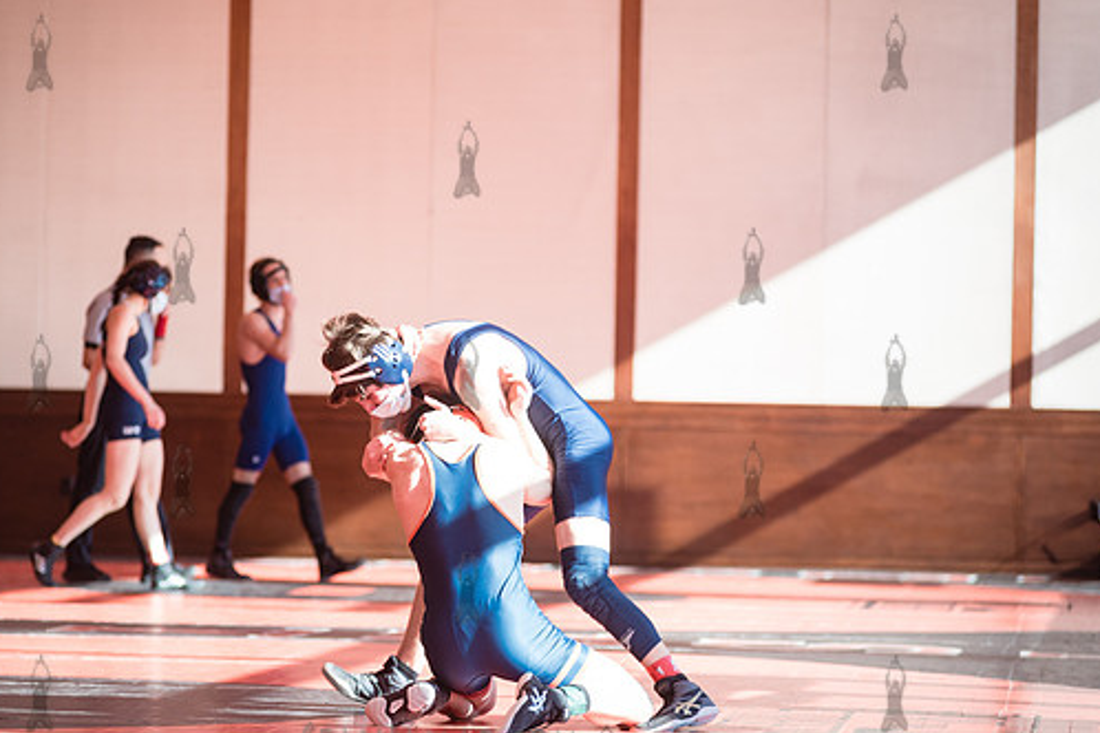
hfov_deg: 12.2
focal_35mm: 169
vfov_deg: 8.1
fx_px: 5163
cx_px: 466
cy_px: 372
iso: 400
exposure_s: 1/400
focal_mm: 145
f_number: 4
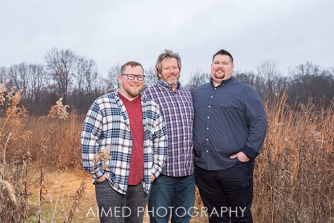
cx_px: 155
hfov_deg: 40.4
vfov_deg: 27.6
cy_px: 106
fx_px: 453
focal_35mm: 49
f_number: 5.6
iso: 2000
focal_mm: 45
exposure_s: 1/200
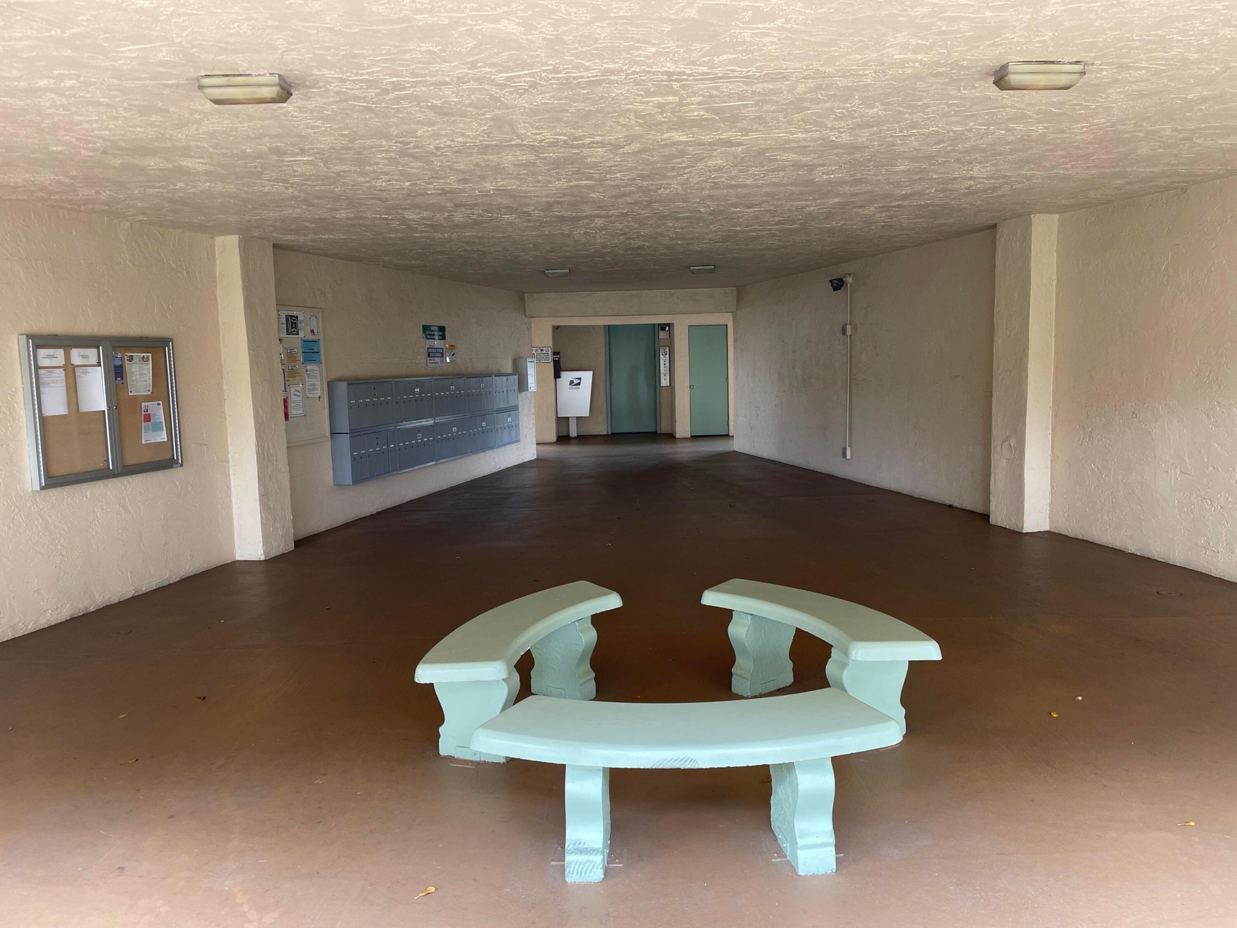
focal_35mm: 26
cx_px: 618
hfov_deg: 67.3
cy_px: 464
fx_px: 929
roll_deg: +1.8
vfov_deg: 53.1
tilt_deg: -5.3
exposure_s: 1/121
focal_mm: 4.2
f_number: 1.6
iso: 50
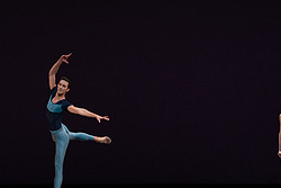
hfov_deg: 6.1
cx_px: 36
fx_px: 2648
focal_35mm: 339
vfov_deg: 4.1
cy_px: 43
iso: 5000
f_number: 8
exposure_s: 1/400
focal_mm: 146
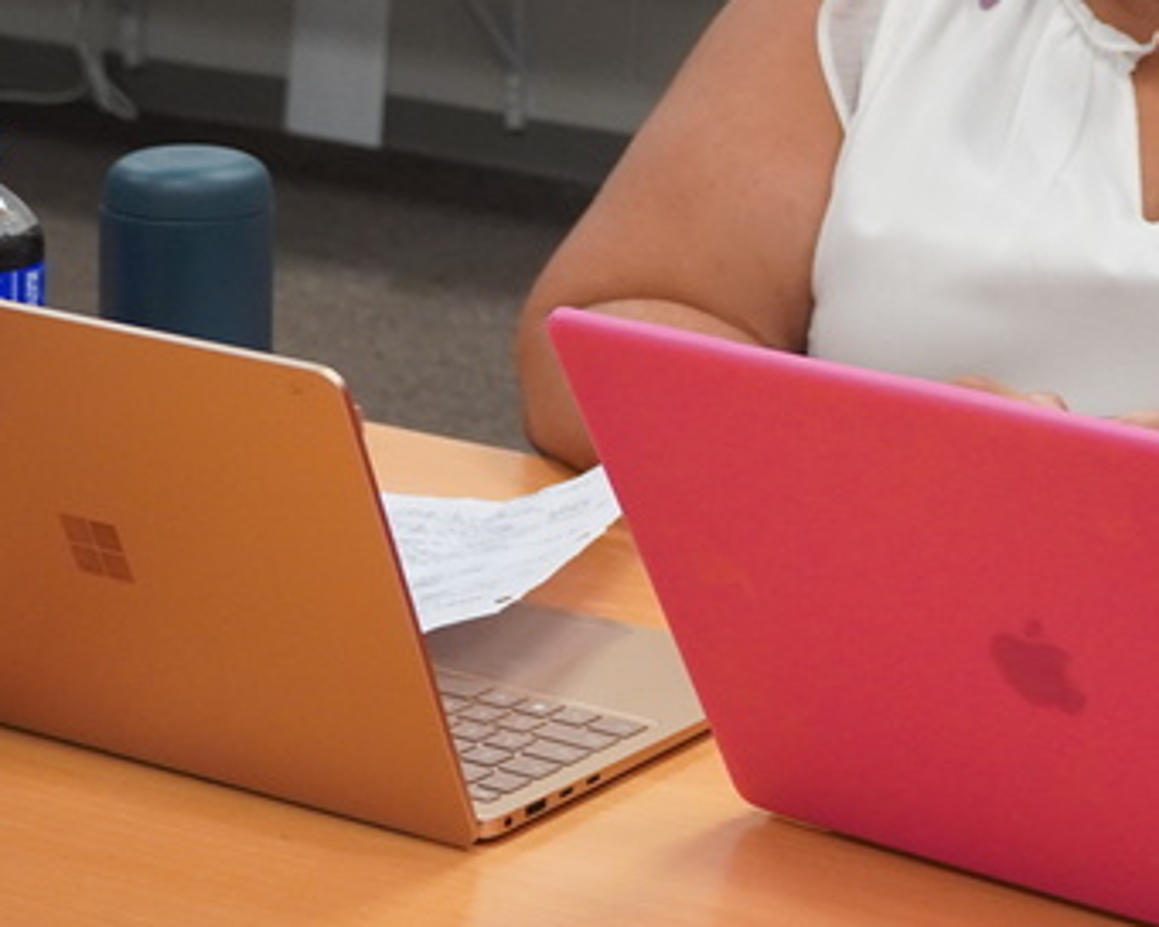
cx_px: 1408
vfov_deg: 15.5
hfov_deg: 18.6
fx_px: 3341
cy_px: 26
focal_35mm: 97
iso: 1250
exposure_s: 1/160
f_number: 4
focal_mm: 23
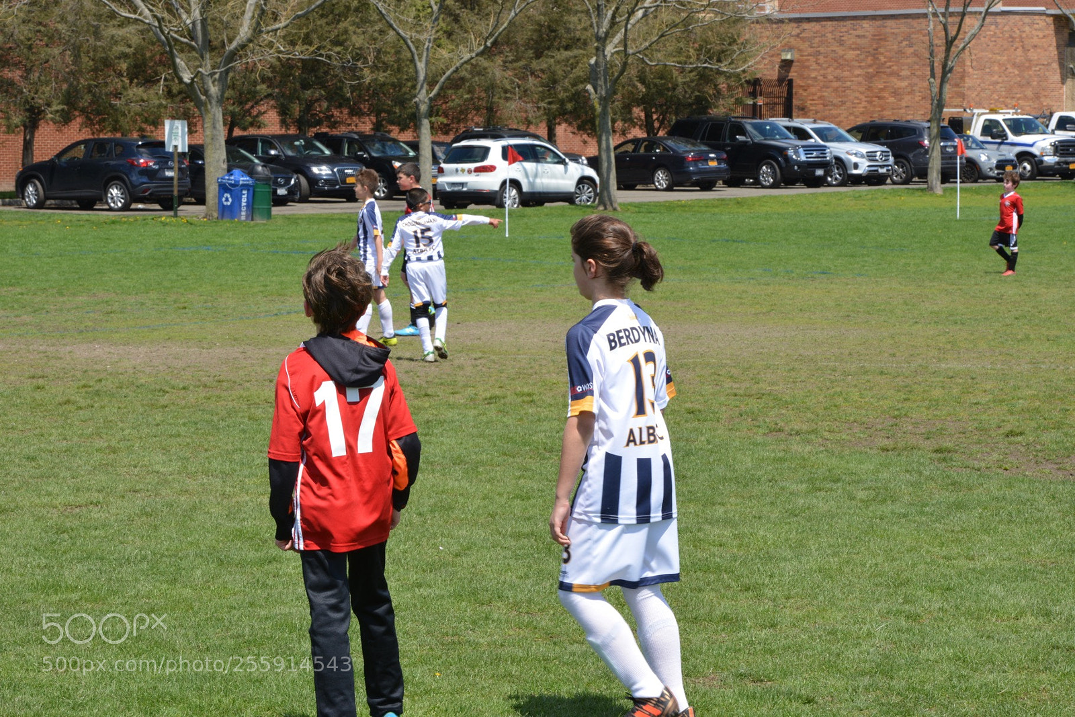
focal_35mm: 125
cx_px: 538
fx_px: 3733
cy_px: 358
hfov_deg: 16.4
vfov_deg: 11.0
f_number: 22
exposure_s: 1/125
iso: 500
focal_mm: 125
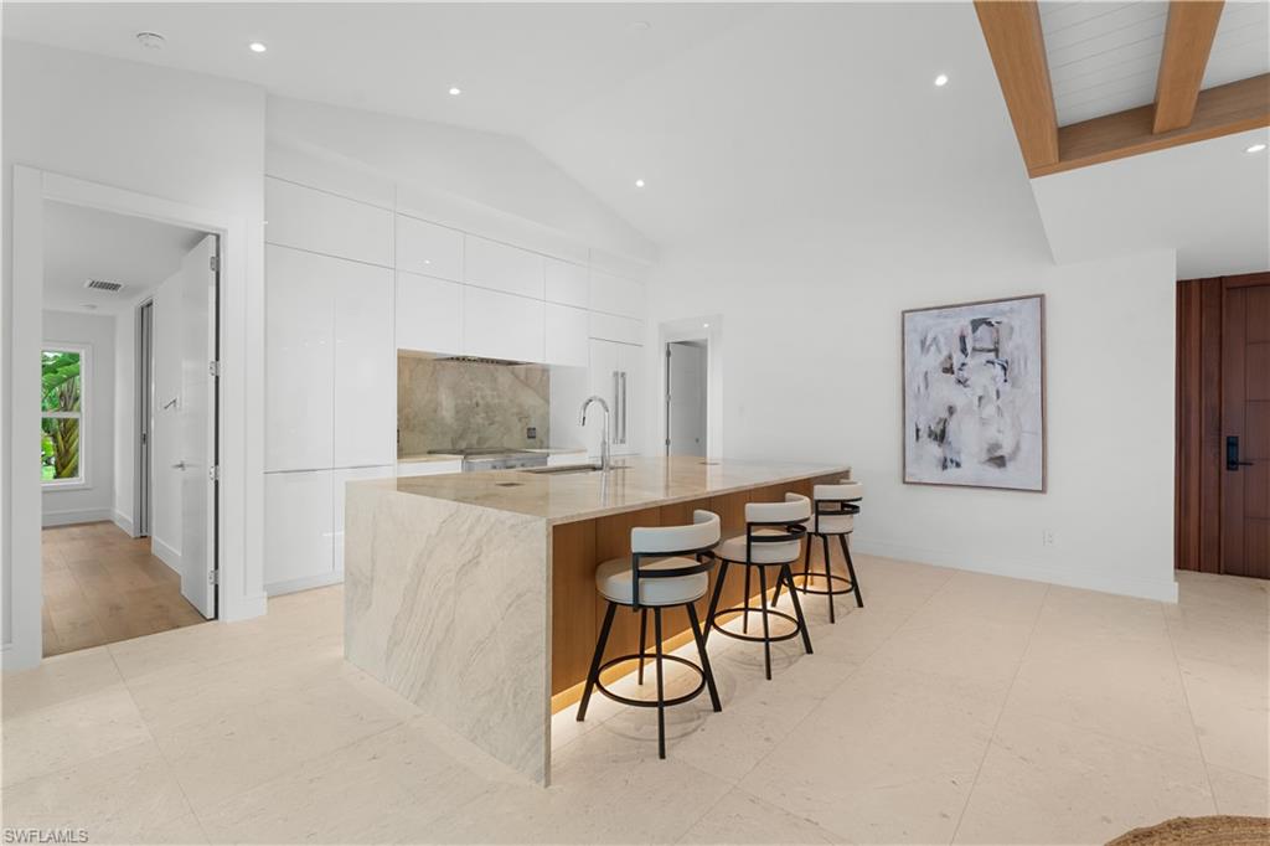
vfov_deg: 72.0
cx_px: 635
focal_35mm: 16
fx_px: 582
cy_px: 423
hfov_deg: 95.0
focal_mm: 16.5
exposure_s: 1
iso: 100
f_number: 8
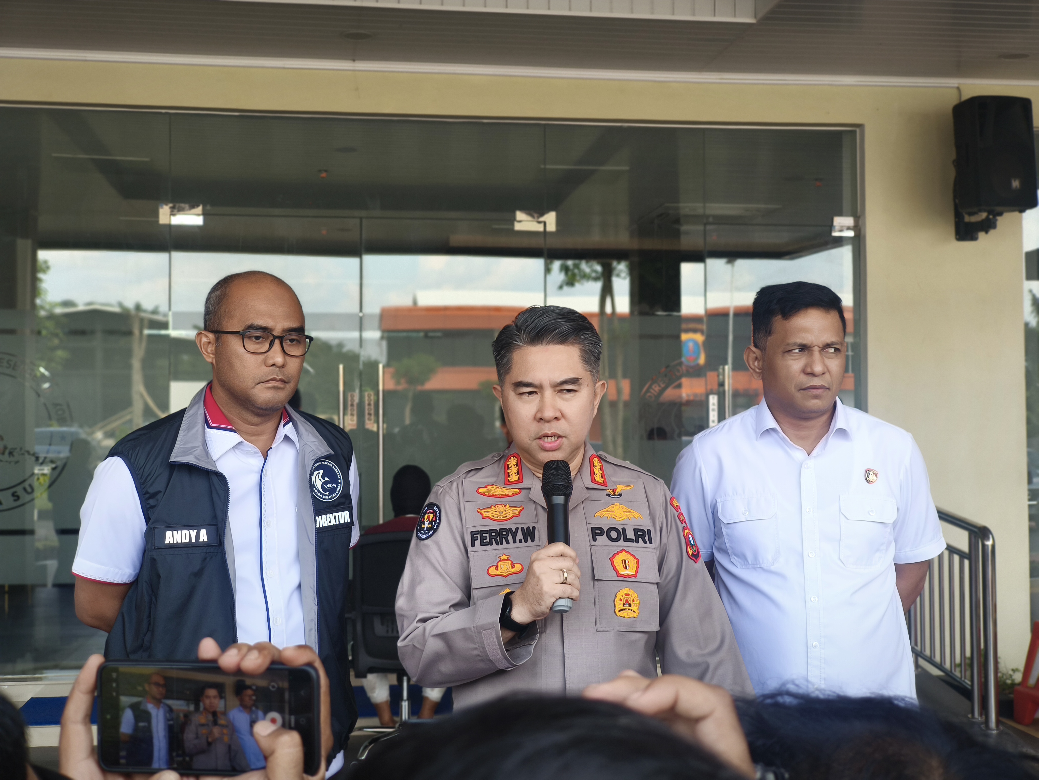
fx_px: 1501
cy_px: 390
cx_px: 520
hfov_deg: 38.2
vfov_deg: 29.1
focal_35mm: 50
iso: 100
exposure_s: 1/100
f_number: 1.9
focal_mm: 7.1
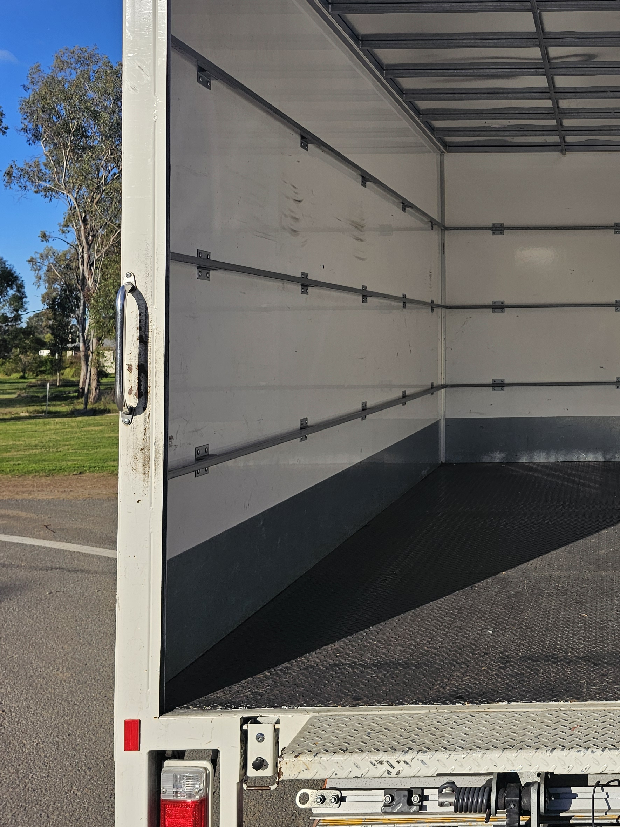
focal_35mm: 39
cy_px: 312
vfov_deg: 47.4
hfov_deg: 33.7
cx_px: 616
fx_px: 931
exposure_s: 1/1328
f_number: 1.7
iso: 16
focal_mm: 6.3
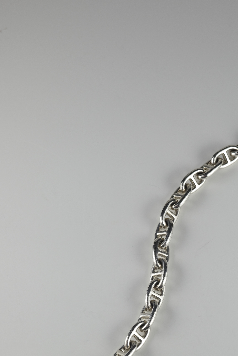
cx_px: 156
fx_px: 764
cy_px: 277
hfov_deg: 17.7
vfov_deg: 25.9
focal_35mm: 77
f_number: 6.3
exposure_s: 1/50
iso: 100
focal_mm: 26
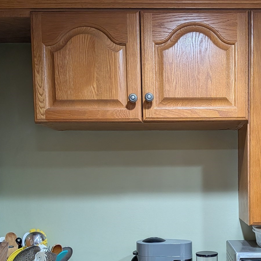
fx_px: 409
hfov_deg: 34.7
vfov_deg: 34.2
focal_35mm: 48
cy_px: 213
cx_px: 190
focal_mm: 4.53
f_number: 1.7
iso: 42
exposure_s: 1/60
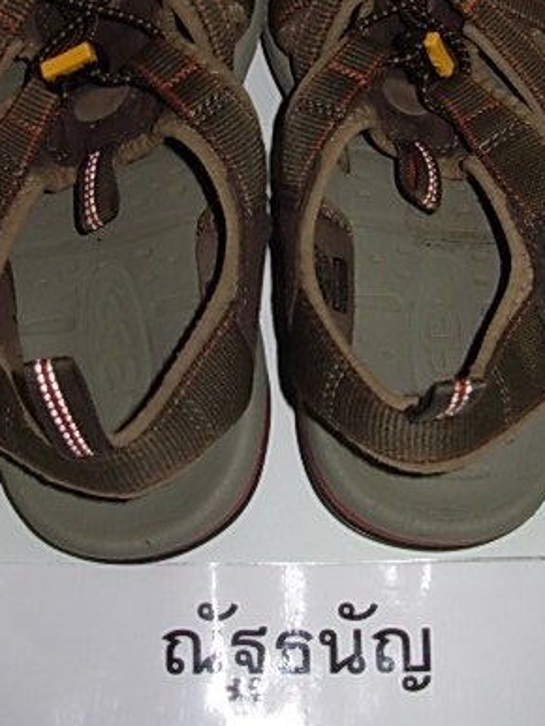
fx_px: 1321
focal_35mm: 63
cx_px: 252
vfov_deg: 30.7
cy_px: 342
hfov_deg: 23.3
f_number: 2.9
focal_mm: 6.3
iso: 50
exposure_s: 1/32
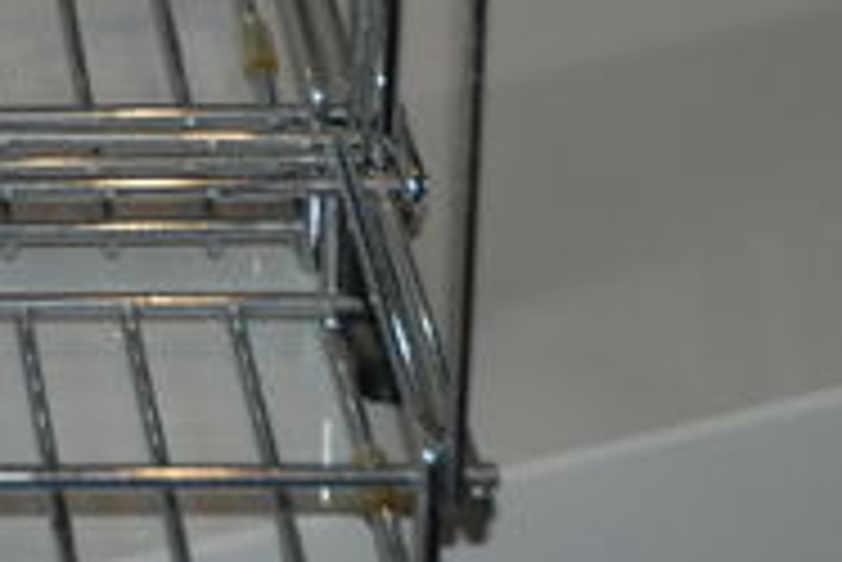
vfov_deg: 4.8
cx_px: -567
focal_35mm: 281
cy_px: -695
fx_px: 6570
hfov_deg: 7.2
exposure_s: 1/60
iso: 200
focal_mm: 35
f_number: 4.2
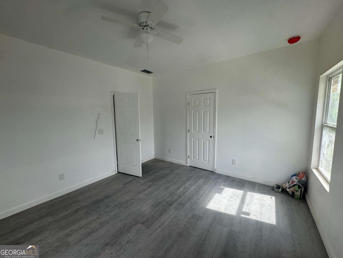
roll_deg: +1.0
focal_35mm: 14
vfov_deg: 85.7
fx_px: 139
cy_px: 129
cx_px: 172
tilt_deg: -6.6
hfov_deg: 102.1
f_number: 2.2
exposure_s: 1/228
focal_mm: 2.22
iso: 40
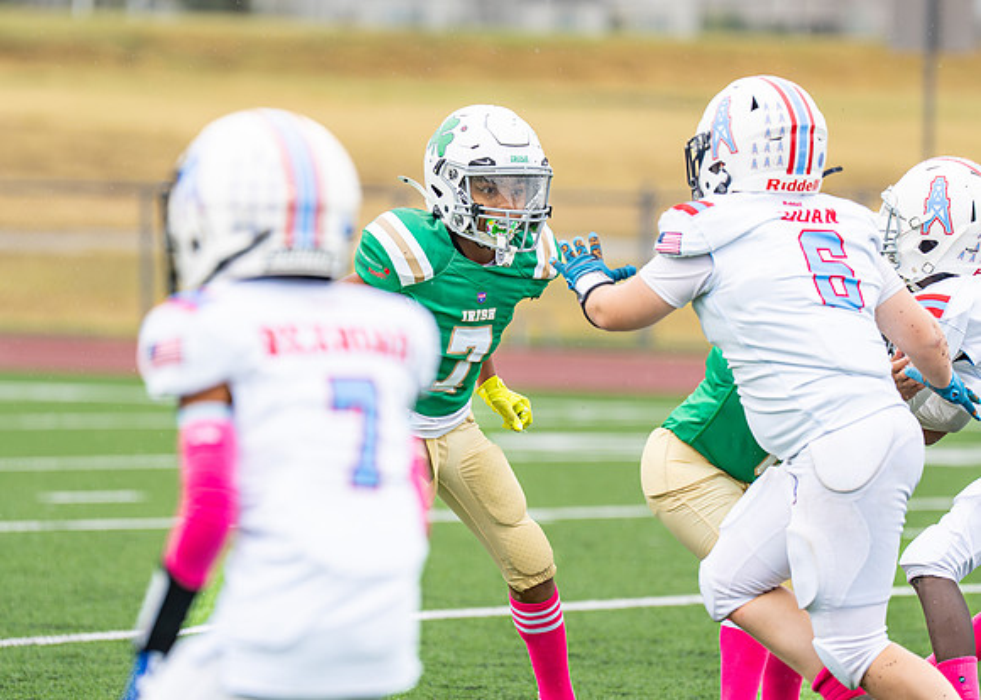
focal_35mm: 384
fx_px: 10694
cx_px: 544
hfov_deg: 5.3
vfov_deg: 3.8
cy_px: 409
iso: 400
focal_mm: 200
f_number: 2.8
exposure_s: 1/1000
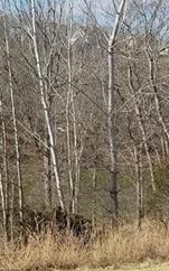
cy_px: 153
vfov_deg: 28.2
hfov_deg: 17.7
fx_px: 539
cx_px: 133
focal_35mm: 73
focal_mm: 4.2
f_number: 1.7
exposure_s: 1/2536
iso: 50
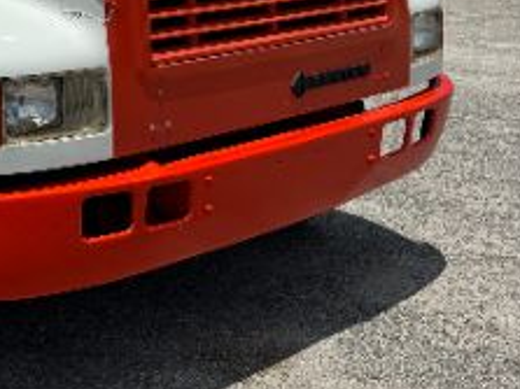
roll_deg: +1.9
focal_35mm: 69
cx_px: -121
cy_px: -82
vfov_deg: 19.9
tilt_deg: -4.5
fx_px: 1036
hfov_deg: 25.1
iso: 80
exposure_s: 1/10417
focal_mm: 6.76
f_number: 1.78
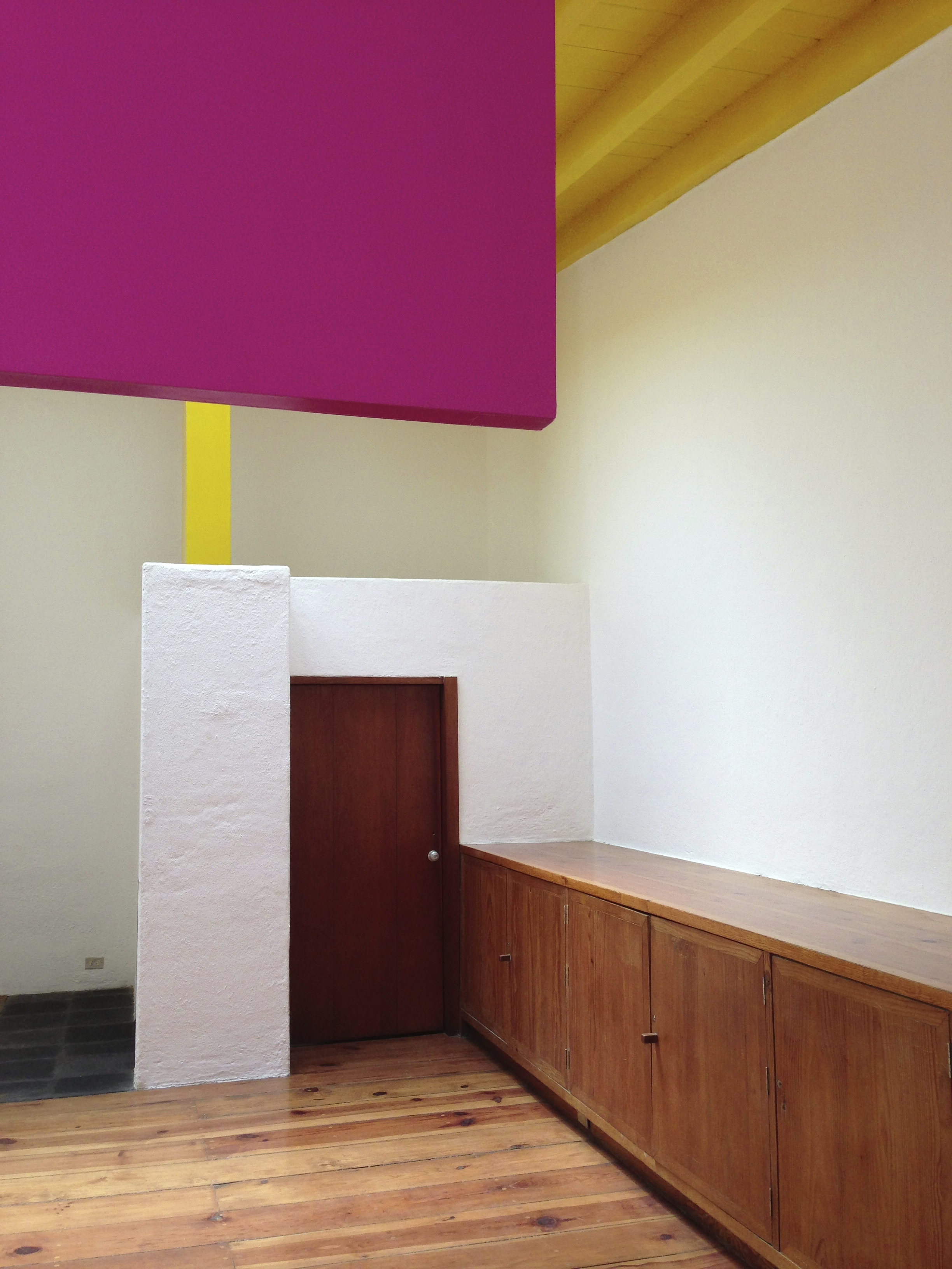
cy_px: 634
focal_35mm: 33
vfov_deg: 55.4
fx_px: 1210
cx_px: 476
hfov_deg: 42.9
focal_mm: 4.13
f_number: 2.4
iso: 64
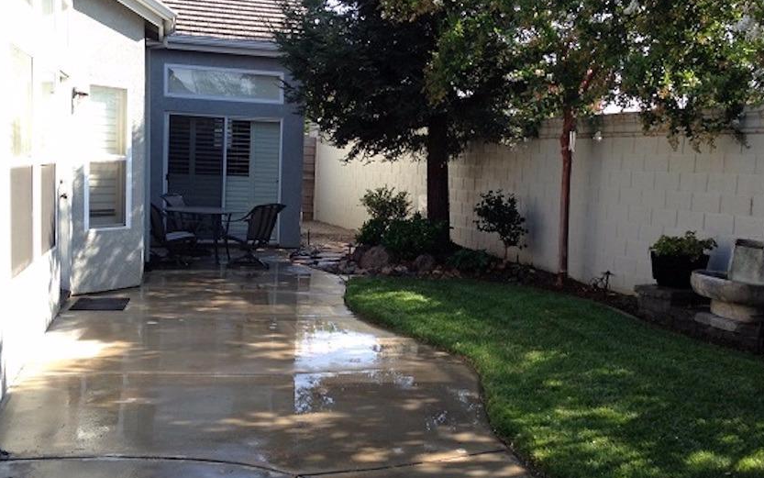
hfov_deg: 47.2
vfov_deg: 30.6
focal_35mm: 42
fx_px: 875
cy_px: 248
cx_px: 405
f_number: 2.4
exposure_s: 1/345
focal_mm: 4.13
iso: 50
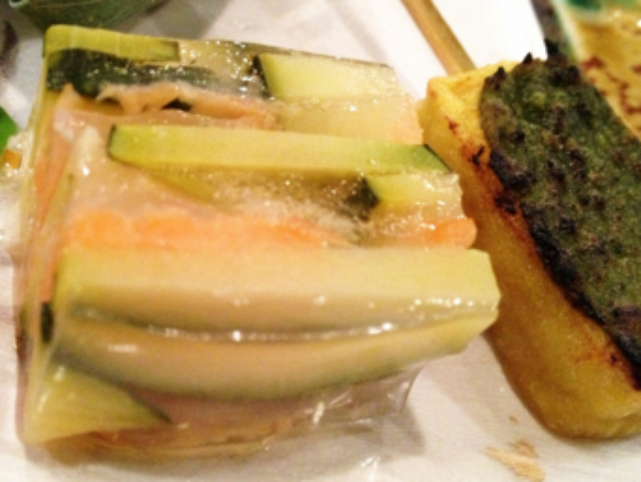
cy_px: 201
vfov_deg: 31.5
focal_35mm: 46
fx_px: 852
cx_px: 274
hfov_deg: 41.1
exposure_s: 1/15
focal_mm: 4.28
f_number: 2.4
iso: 500
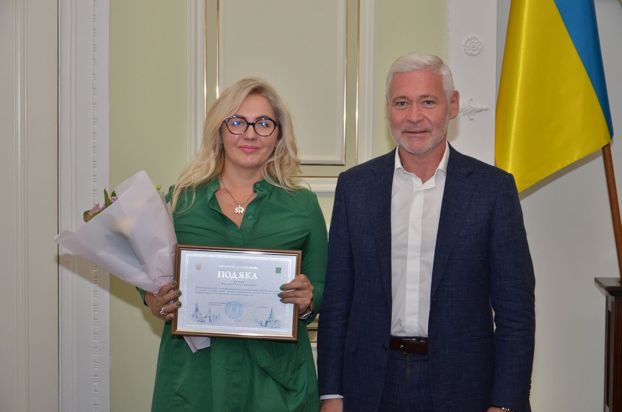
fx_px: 1241
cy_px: 206
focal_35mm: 72
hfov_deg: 28.1
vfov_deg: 18.8
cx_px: 311
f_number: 4.8
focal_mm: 48
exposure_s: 1/250
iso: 800
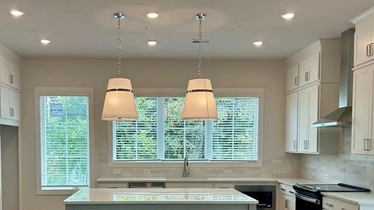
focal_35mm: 38
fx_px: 377
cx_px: 155
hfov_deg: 52.5
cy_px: 161
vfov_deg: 30.6
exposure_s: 1/151
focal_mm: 5.7
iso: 32
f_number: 1.5
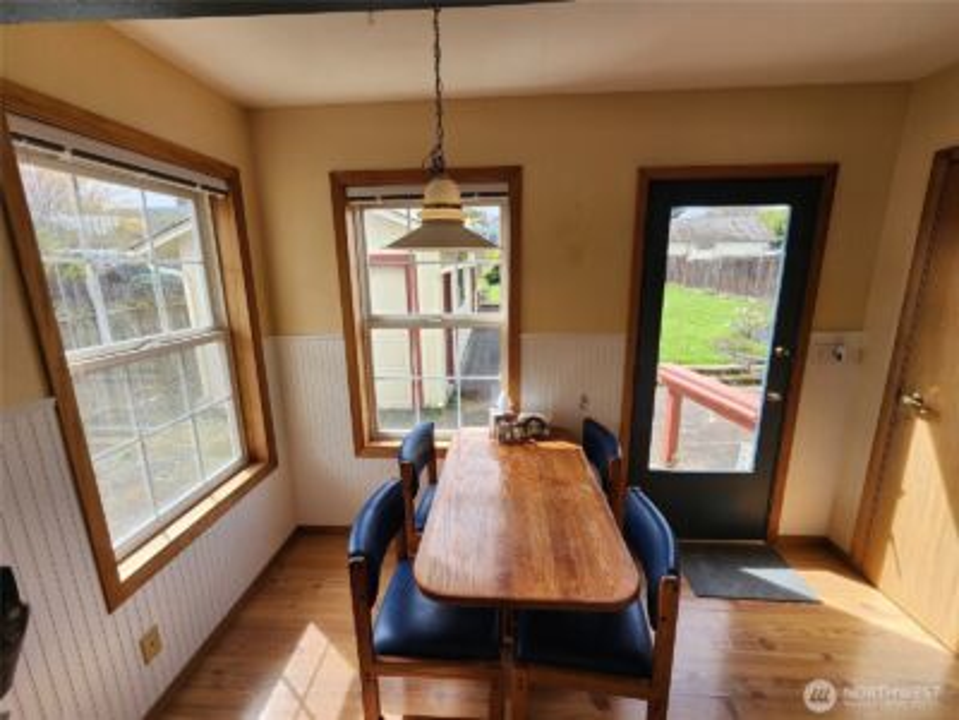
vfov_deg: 89.9
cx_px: 480
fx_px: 360
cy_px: 360
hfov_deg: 106.2
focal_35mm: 13
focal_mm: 2.2
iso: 50
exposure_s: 1/298
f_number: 2.2
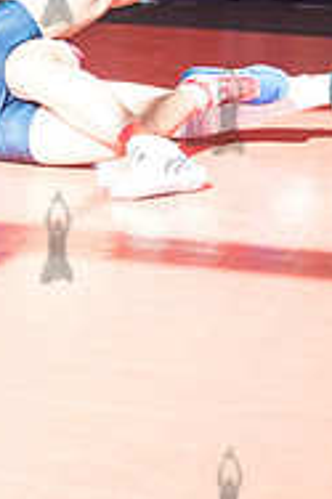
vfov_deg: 18.8
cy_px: 107
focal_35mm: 108
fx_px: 1497
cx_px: -287
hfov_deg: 11.6
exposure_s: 1/400
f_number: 3.2
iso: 400
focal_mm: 35
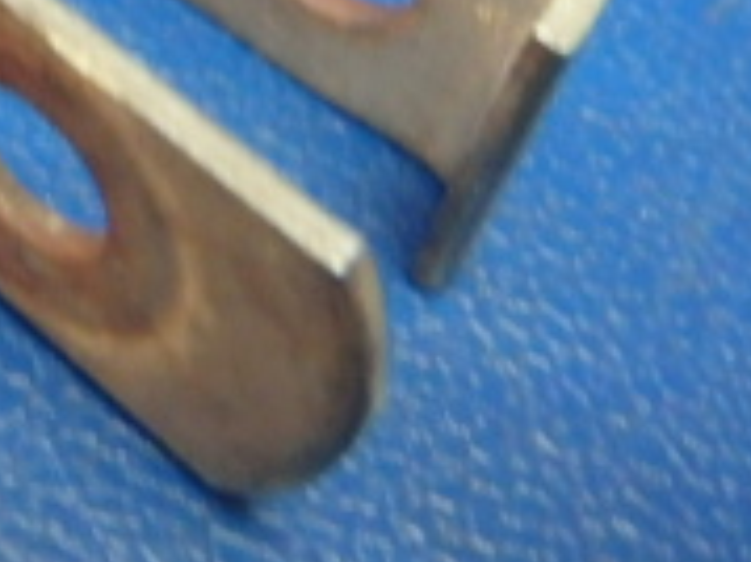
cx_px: -403
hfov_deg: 17.5
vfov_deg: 14.0
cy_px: -243
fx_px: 2168
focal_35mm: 100
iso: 800
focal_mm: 5
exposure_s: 1/30
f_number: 3.9
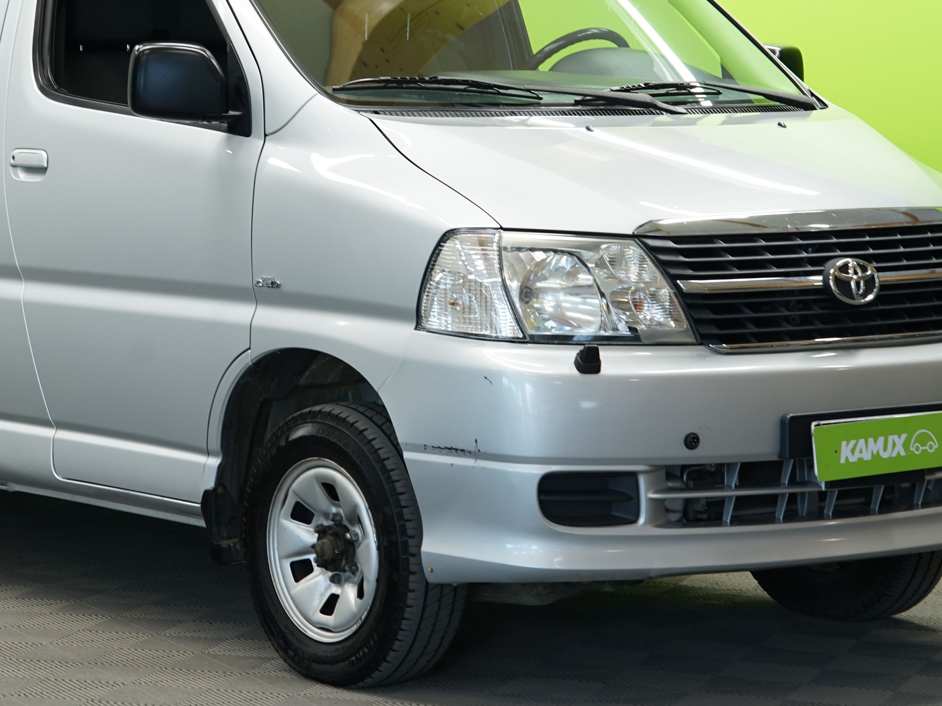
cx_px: 310
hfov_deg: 16.1
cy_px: 243
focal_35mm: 122
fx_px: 3320
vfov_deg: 12.1
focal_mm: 70
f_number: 5.6
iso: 500
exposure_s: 1/15
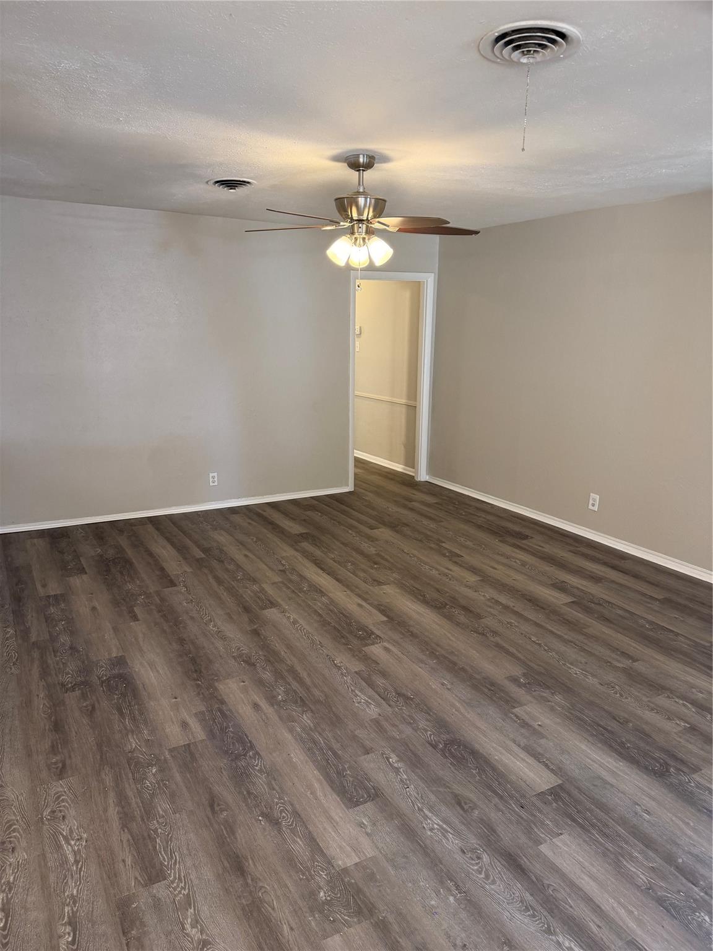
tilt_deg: -12.7
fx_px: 659
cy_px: 476
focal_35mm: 24
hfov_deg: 56.8
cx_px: 356
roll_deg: -1.0
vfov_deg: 71.6
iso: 200
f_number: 1.78
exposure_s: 1/60
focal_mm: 6.76
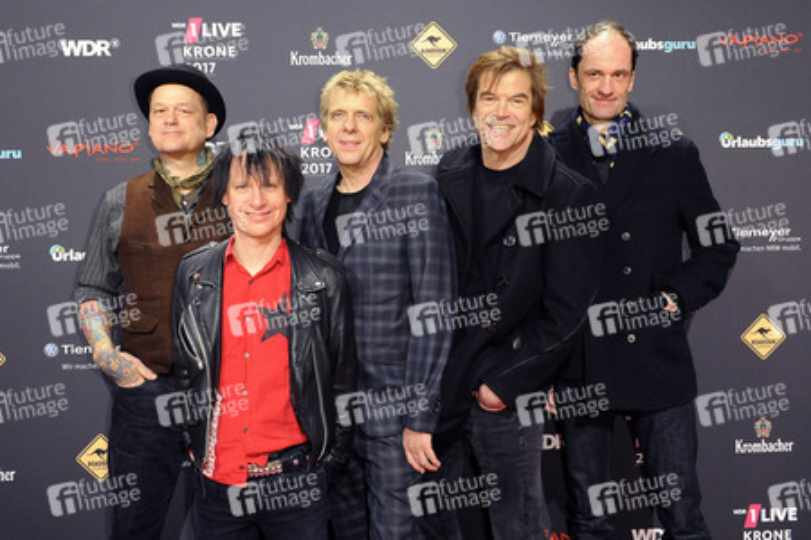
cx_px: 406
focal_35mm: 35
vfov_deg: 37.9
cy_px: 270
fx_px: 788
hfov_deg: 54.4
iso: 2500
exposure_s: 1/160
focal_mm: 35
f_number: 6.3
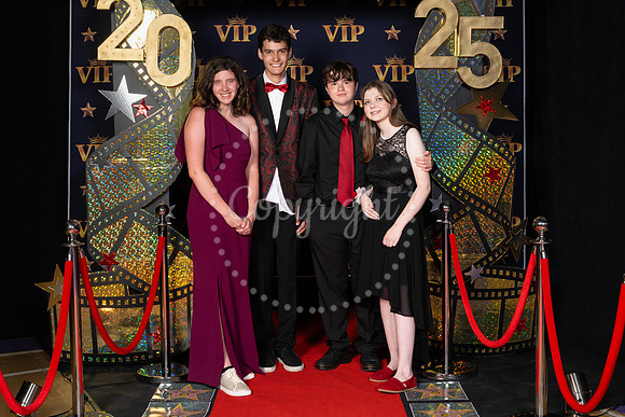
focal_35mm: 47
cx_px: 312
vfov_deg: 28.4
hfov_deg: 41.6
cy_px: 197
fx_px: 824
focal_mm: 41
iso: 320
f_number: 9
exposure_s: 1/100
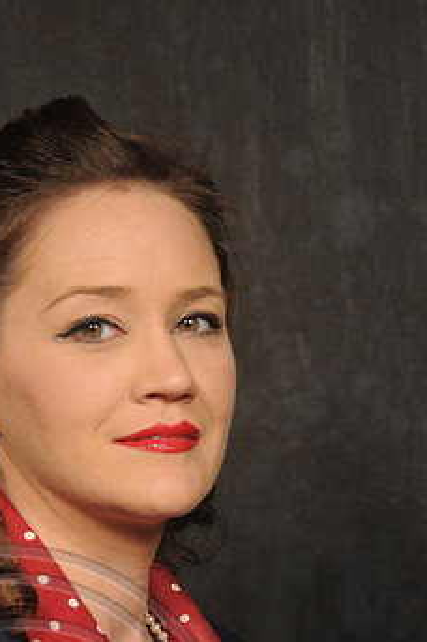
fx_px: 4064
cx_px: 102
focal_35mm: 228
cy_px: 468
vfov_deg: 9.0
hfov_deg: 6.0
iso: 200
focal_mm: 90
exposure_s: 1/125
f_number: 5.6
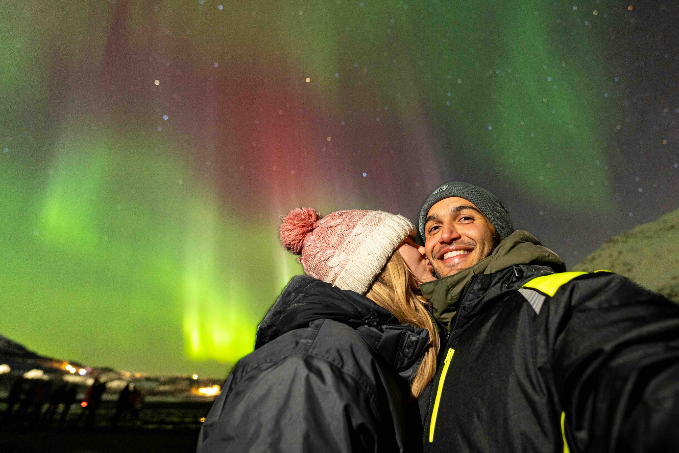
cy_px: 229
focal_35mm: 20
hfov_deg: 82.7
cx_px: 415
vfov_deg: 61.9
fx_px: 377
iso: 1000
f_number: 1.8
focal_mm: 14
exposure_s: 4
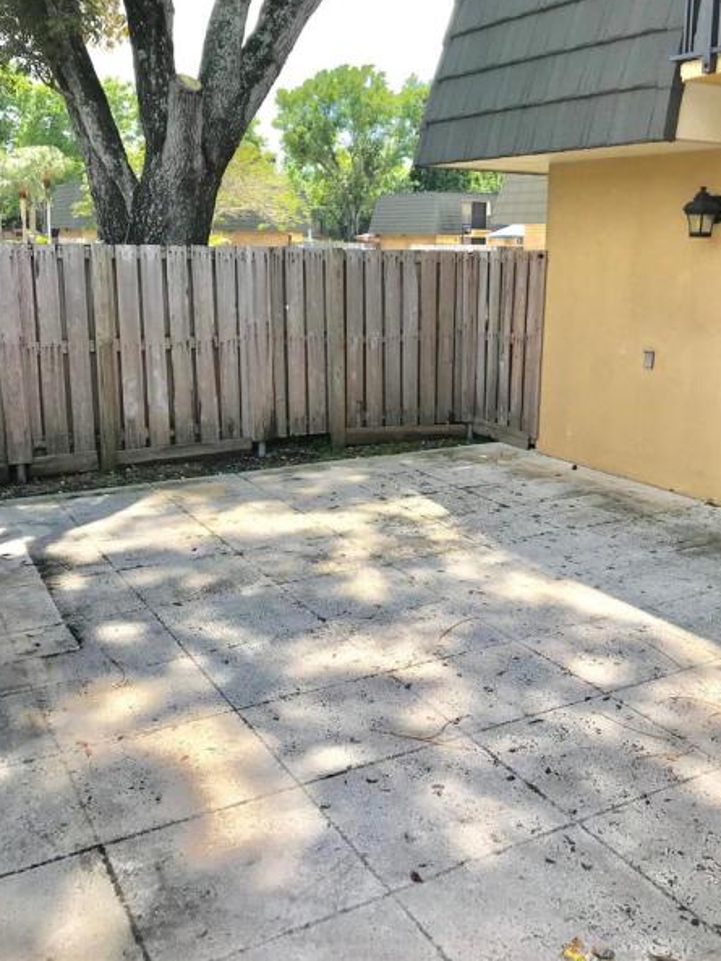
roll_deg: +0.1
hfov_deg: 41.7
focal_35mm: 34
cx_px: 405
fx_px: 944
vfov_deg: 53.9
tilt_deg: -12.0
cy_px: 444
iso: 20
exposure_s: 1/1312
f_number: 1.8
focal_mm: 3.99
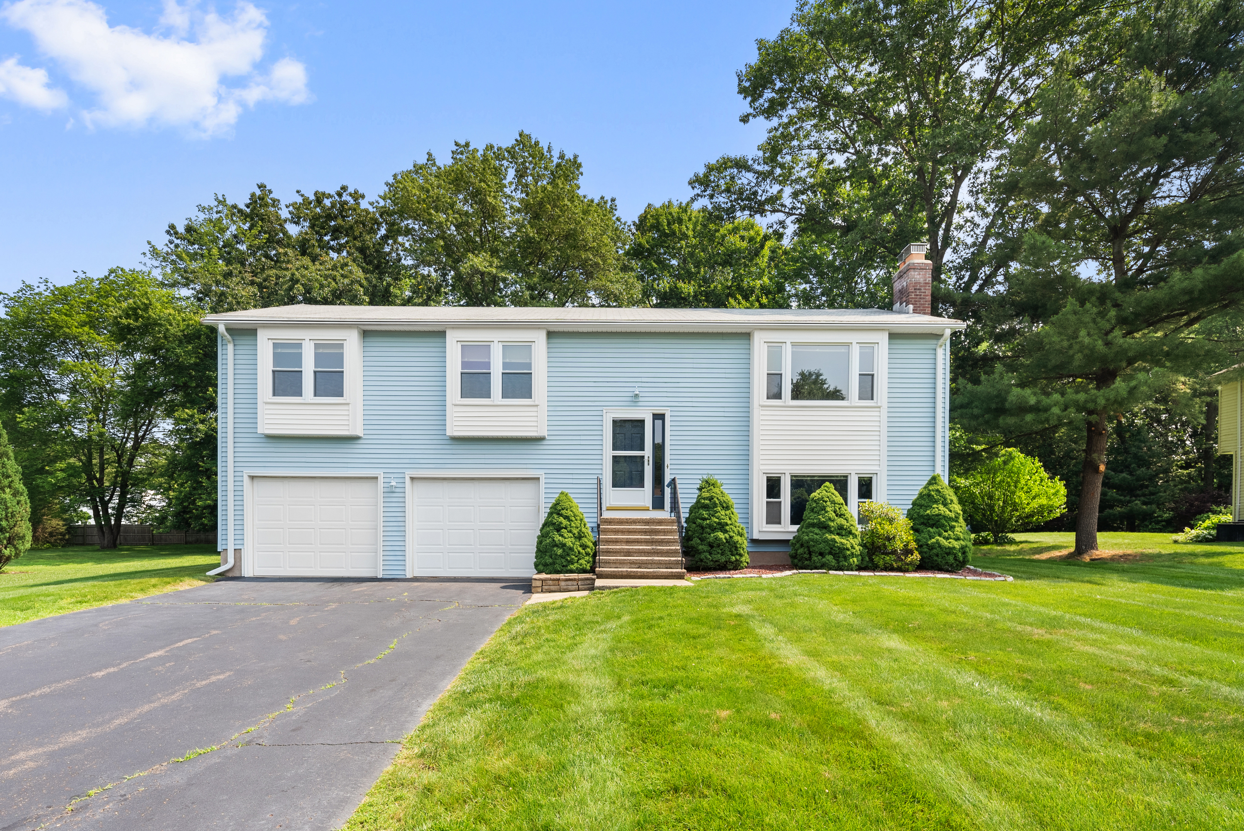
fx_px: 622
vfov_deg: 67.4
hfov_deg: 89.9
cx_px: 586
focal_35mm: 18
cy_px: 440
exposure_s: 1/200
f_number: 7.1
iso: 320
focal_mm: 17
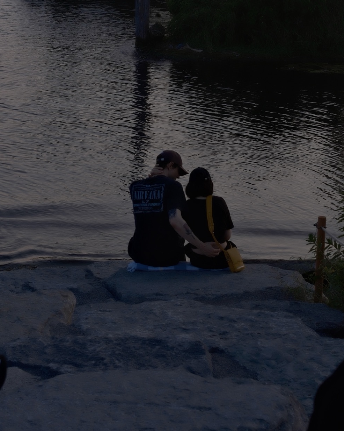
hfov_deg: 31.4
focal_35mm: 48
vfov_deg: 38.0
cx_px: 179
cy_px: 121
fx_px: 611
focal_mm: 23
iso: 64
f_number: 4
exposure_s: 1/180
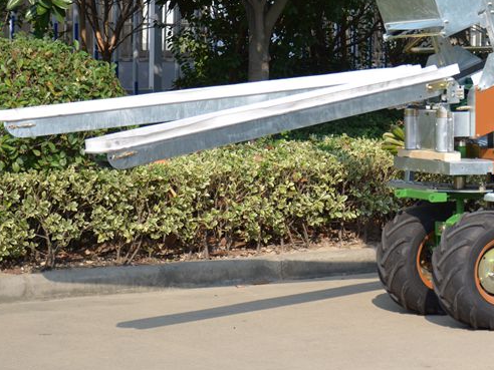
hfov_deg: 16.6
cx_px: 458
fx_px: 1670
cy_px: 48
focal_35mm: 117
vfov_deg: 12.6
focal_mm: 40
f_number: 4.5
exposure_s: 1/500
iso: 125
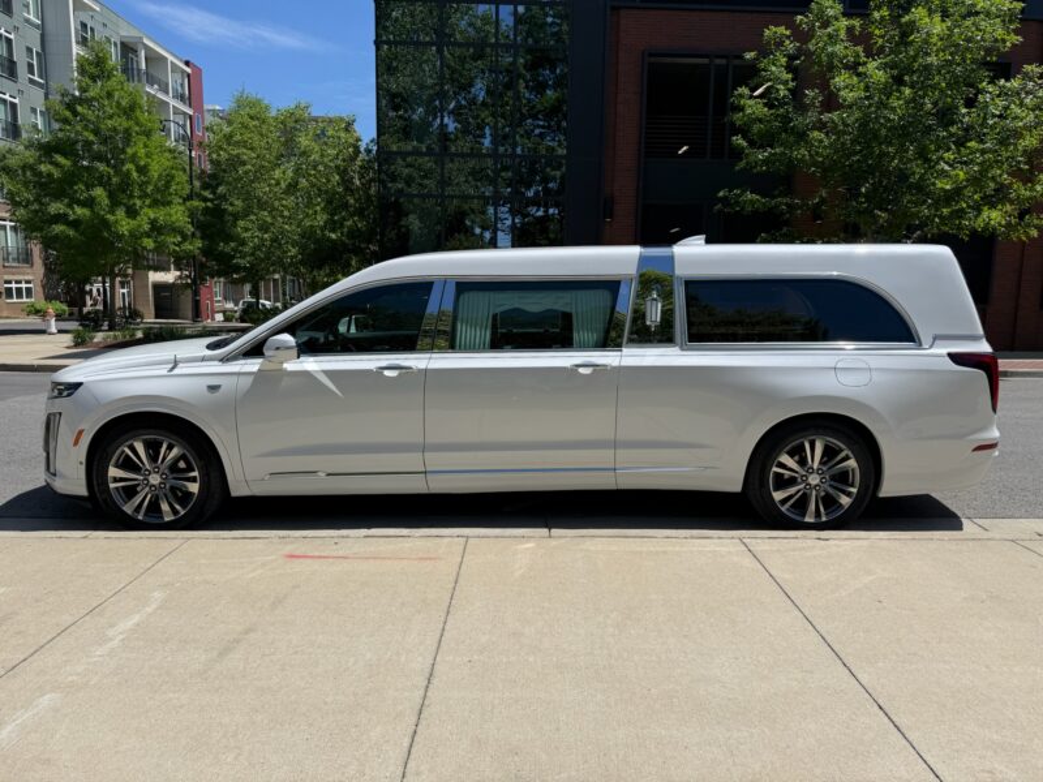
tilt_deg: -6.7
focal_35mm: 24
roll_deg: +0.3
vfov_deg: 56.8
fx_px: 723
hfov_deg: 71.6
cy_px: 391
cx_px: 522
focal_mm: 6.76
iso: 80
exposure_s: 1/6711
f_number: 1.78
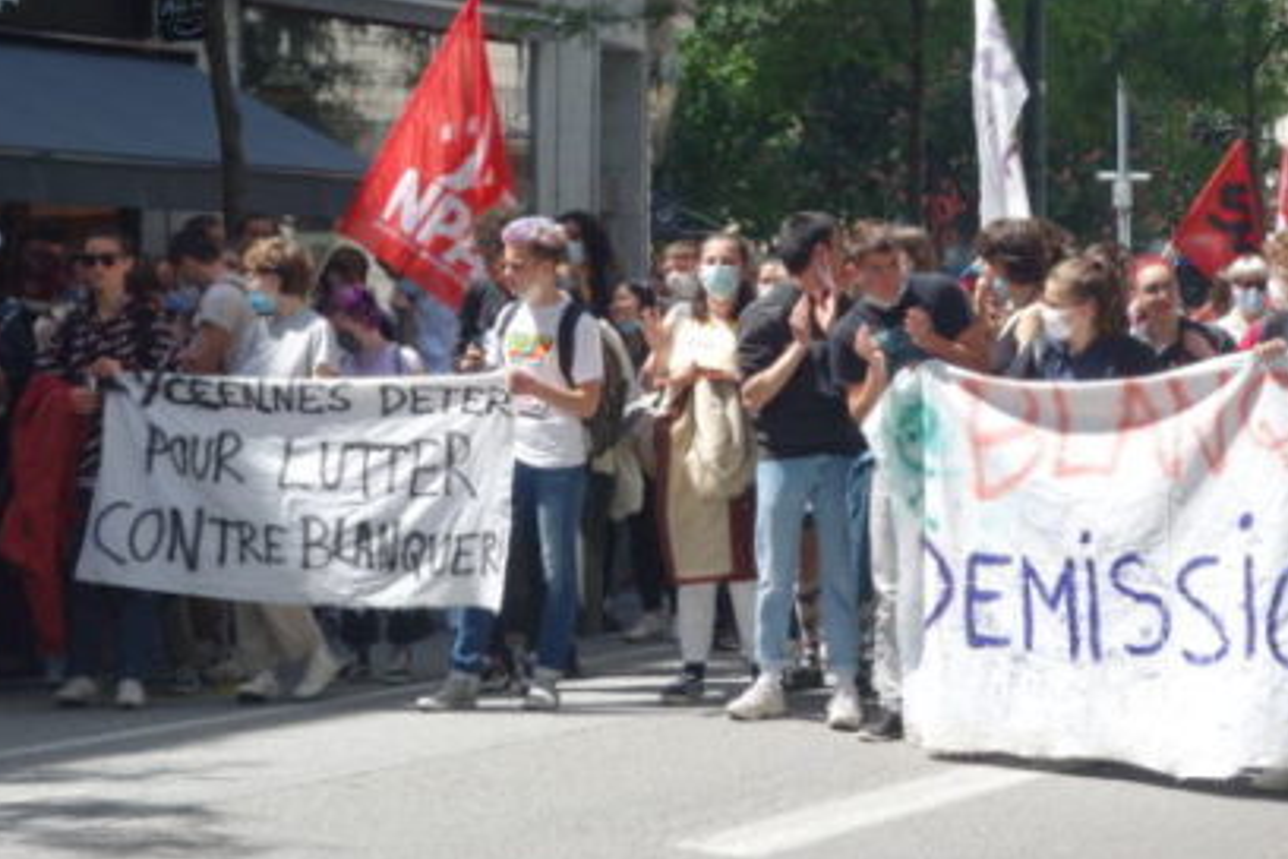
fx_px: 3685
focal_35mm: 103
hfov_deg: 19.8
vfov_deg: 13.3
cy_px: 240
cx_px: 745
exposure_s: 1/250
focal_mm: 25.93
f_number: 5.6
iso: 125
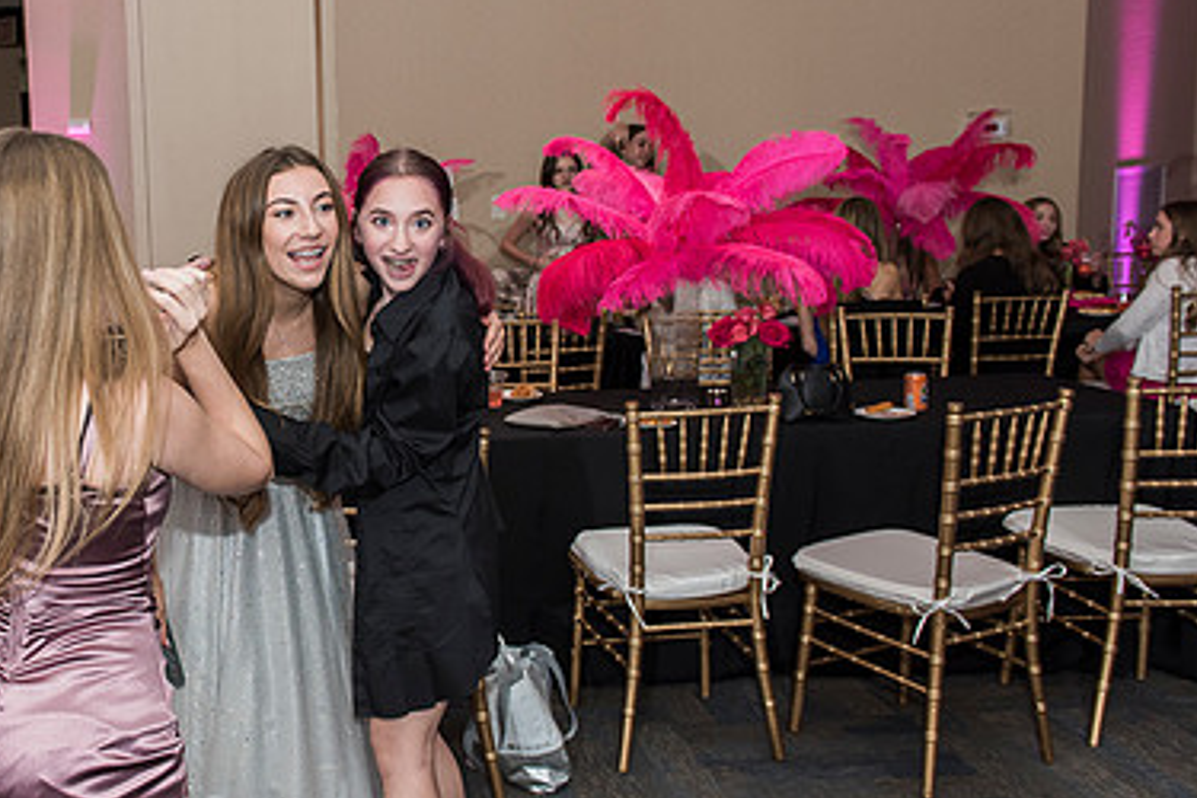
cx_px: 221
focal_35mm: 40
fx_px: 1330
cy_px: 346
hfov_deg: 45.7
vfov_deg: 33.4
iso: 800
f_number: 4
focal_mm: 24
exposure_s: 1/100
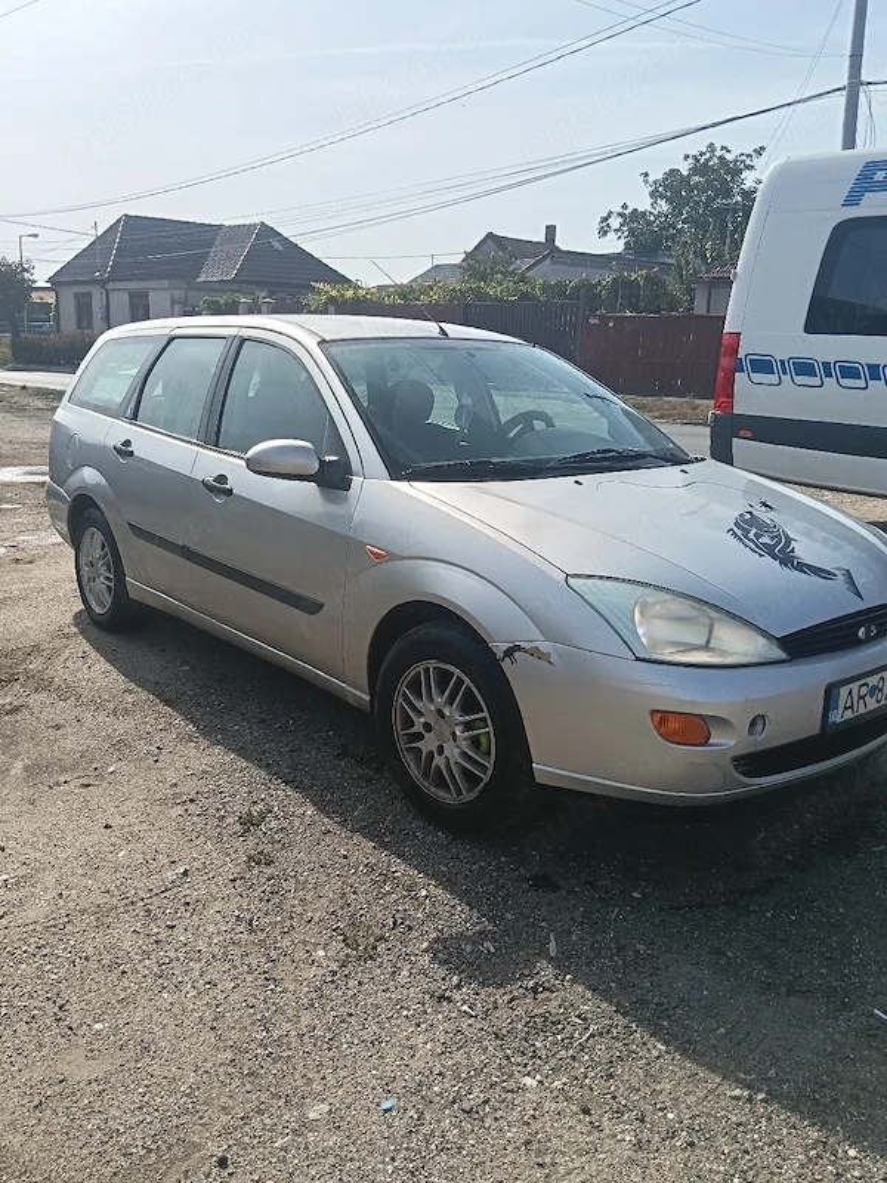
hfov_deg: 51.4
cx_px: 444
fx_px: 922
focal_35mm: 27
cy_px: 592
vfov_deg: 65.3
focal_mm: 3.98
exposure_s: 1/1250
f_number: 1.8
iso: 64
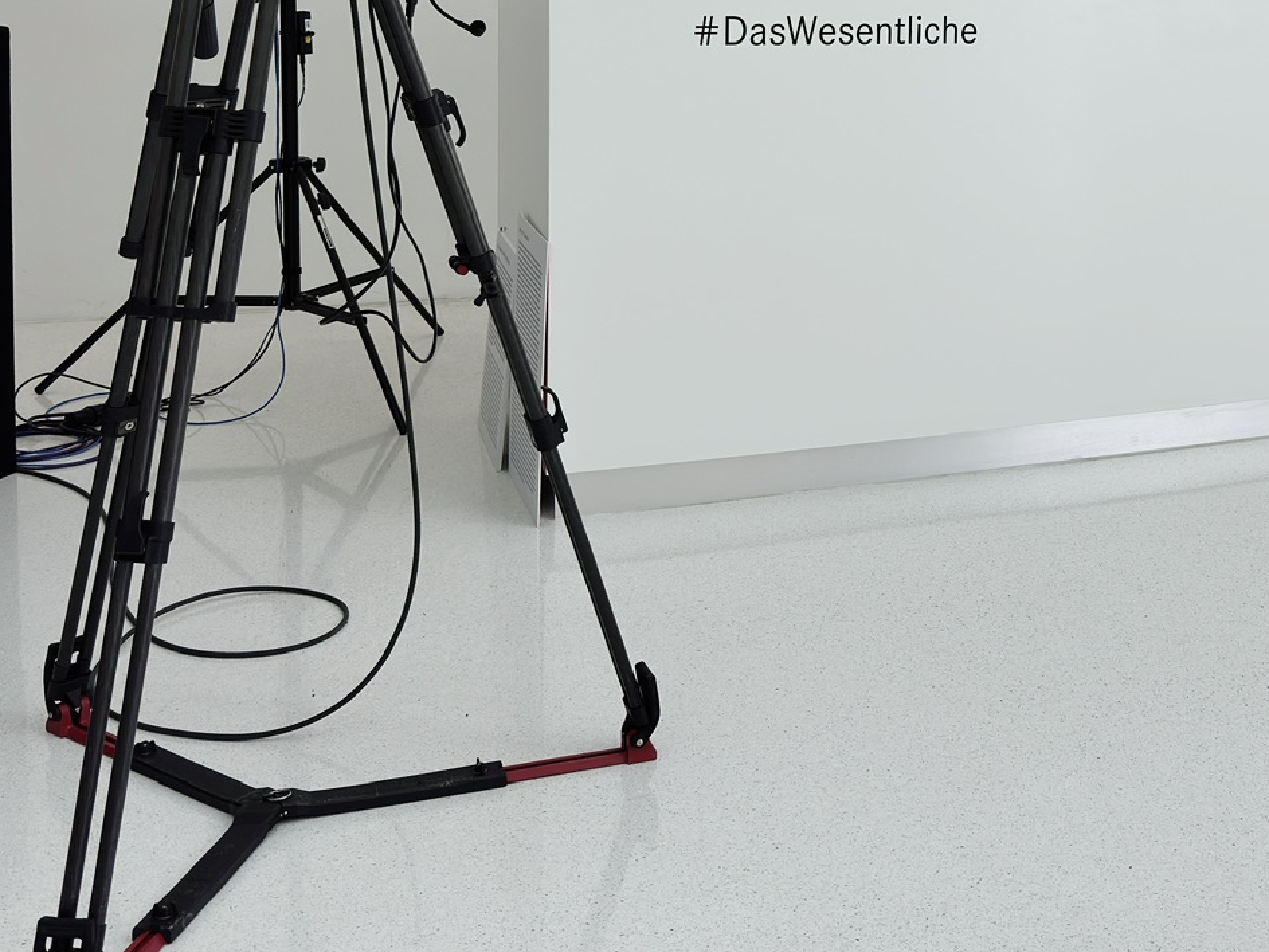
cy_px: 74
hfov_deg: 35.7
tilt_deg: -5.5
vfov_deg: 27.0
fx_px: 1907
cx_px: 1007
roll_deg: -1.4
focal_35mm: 52
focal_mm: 6.76
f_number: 1.78
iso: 100
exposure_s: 1/490
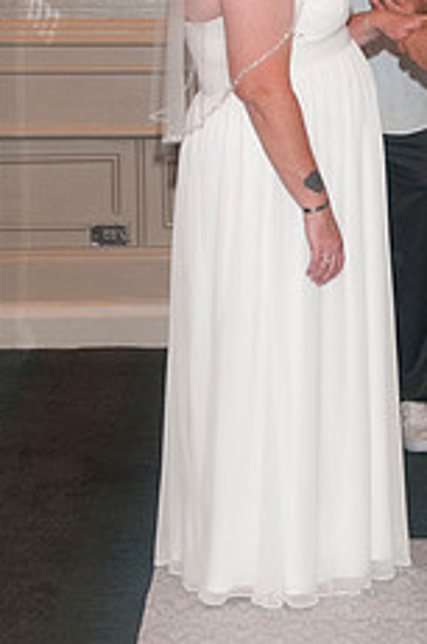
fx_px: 2091
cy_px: 98
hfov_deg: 11.6
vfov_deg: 17.3
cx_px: 375
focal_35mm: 117
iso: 800
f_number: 5.6
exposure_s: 1/60
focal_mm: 40
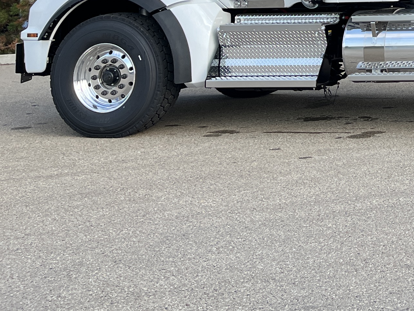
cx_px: 610
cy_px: -155
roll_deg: +1.3
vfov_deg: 16.4
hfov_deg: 20.6
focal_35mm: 82
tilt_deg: +6.4
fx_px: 981
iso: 50
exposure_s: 1/1404
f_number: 1.6
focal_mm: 5.1
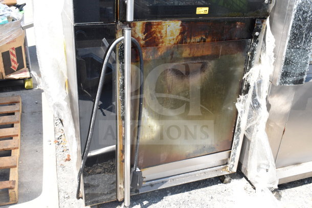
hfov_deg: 51.3
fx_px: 325
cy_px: 104
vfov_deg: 35.5
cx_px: 156
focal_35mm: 38
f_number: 7.1
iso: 200
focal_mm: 25
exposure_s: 1/200
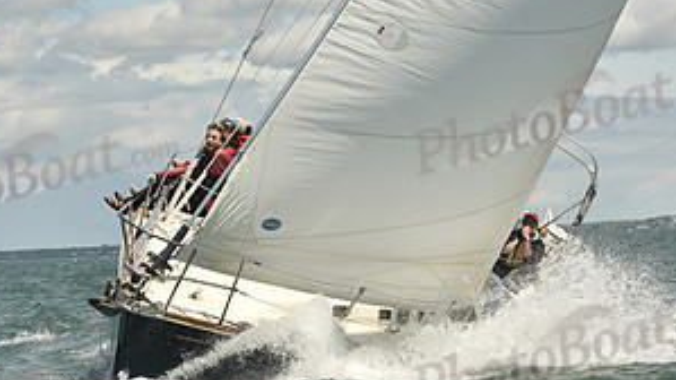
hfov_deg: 11.8
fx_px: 3279
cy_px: 266
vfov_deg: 6.6
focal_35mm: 183
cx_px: 298
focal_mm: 90
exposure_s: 1/800
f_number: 11
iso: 320
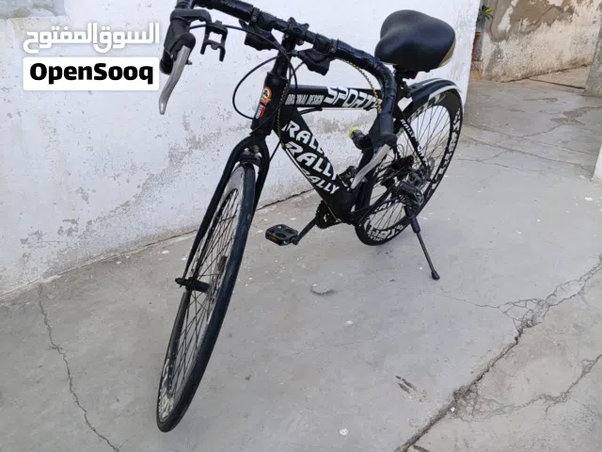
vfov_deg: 58.9
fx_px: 400
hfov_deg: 73.9
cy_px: 226
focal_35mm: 23
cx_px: 301
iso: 115
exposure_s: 1/66.7
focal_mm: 4.09
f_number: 1.6
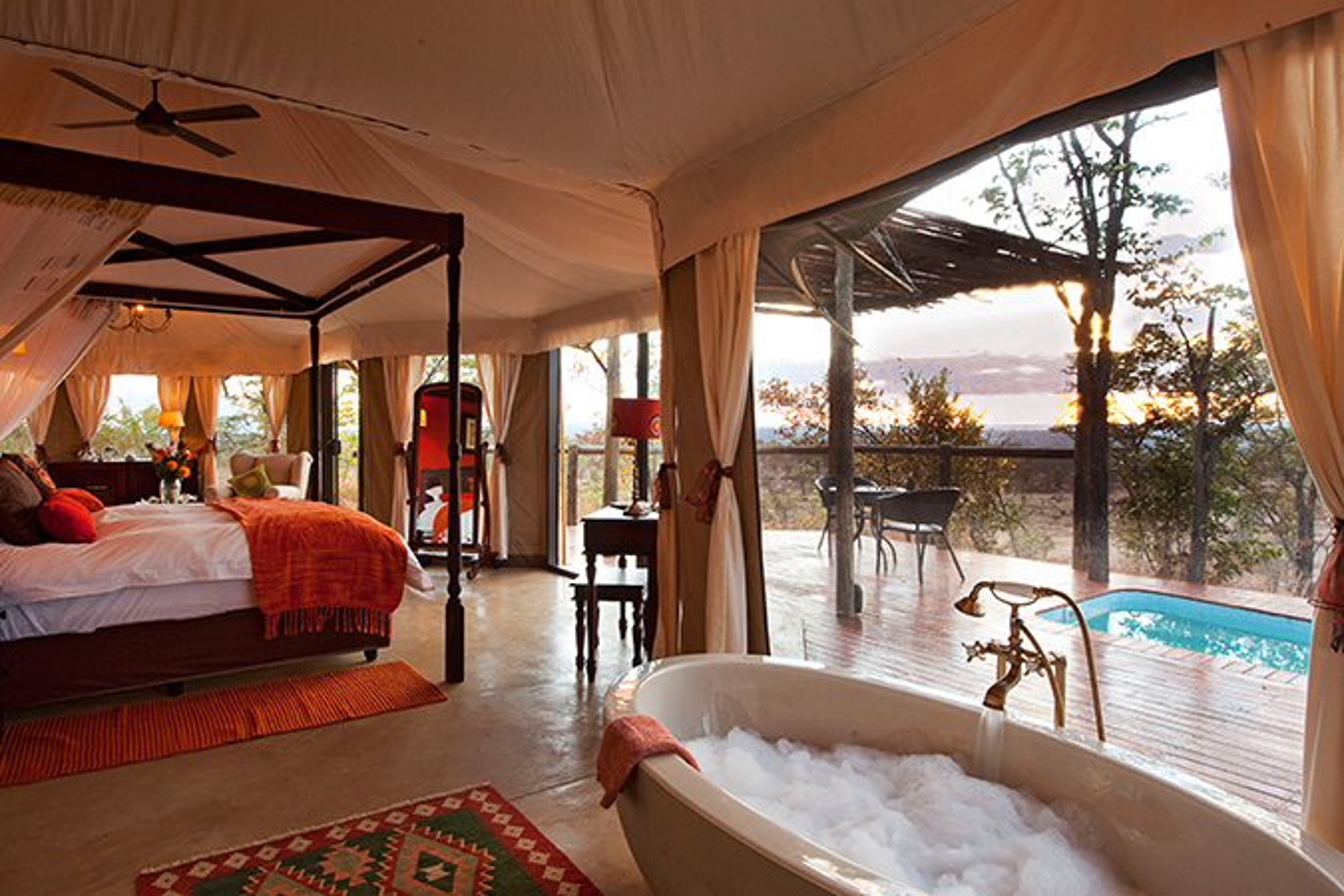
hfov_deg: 84.0
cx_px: 672
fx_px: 747
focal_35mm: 20
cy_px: 448
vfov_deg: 61.9
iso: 500
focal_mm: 20
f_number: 14
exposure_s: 1/6
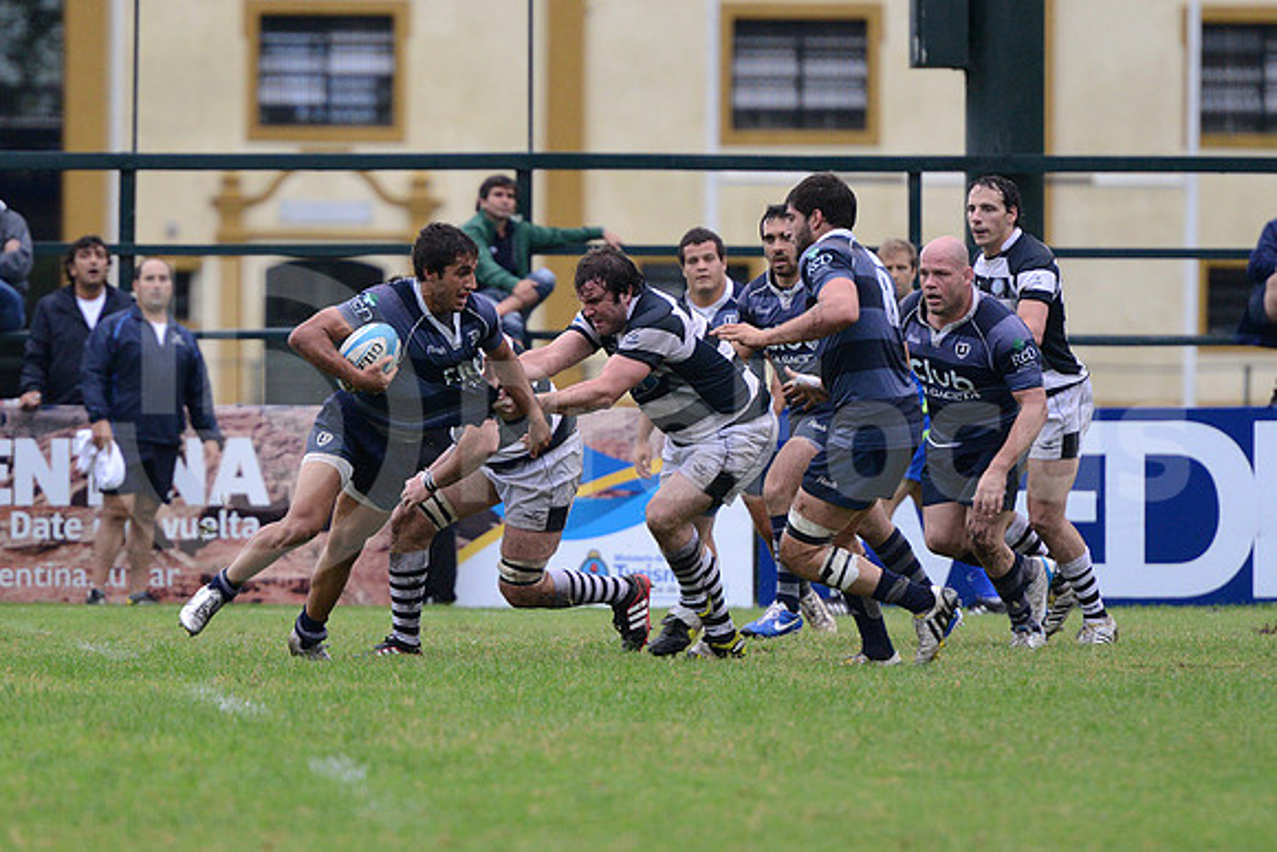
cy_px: 426
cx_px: 638
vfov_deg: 4.9
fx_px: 9934
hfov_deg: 7.4
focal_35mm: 280
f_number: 4
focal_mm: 280
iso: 3200
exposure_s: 1/500
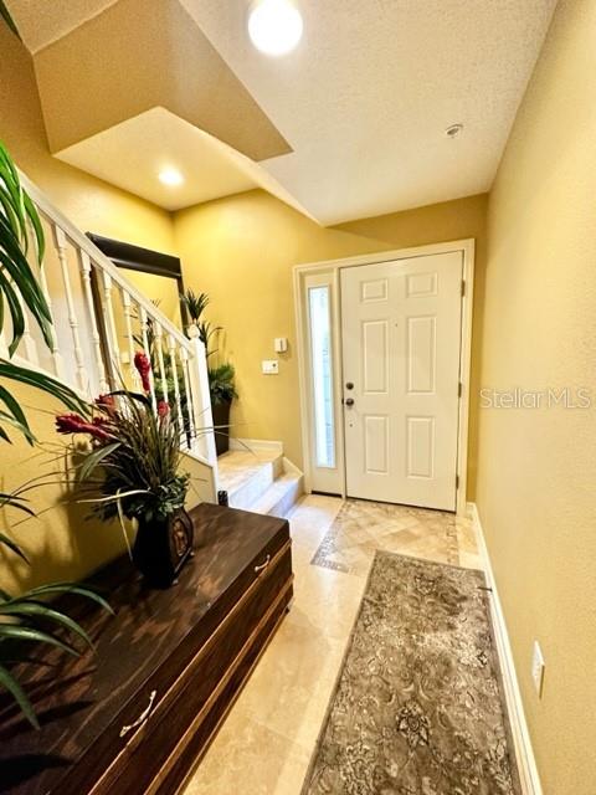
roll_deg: +3.2
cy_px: 398
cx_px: 298
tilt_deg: -9.3
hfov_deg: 85.7
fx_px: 321
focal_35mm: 14
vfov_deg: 102.1
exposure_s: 1/60
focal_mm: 2.22
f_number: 2.2
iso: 320
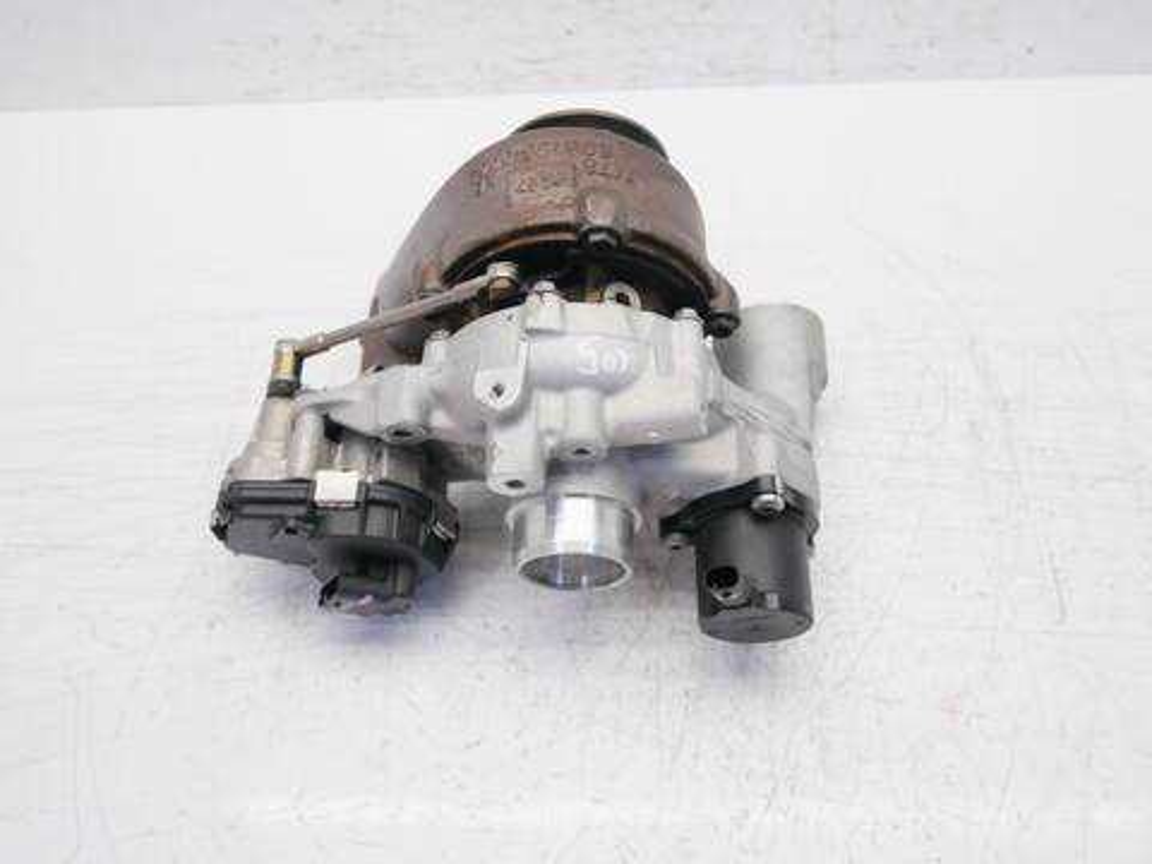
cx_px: 576
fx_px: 1065
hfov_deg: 56.8
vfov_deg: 44.2
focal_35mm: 32
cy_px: 432
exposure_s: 1/100
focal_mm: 16
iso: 200
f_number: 3.9
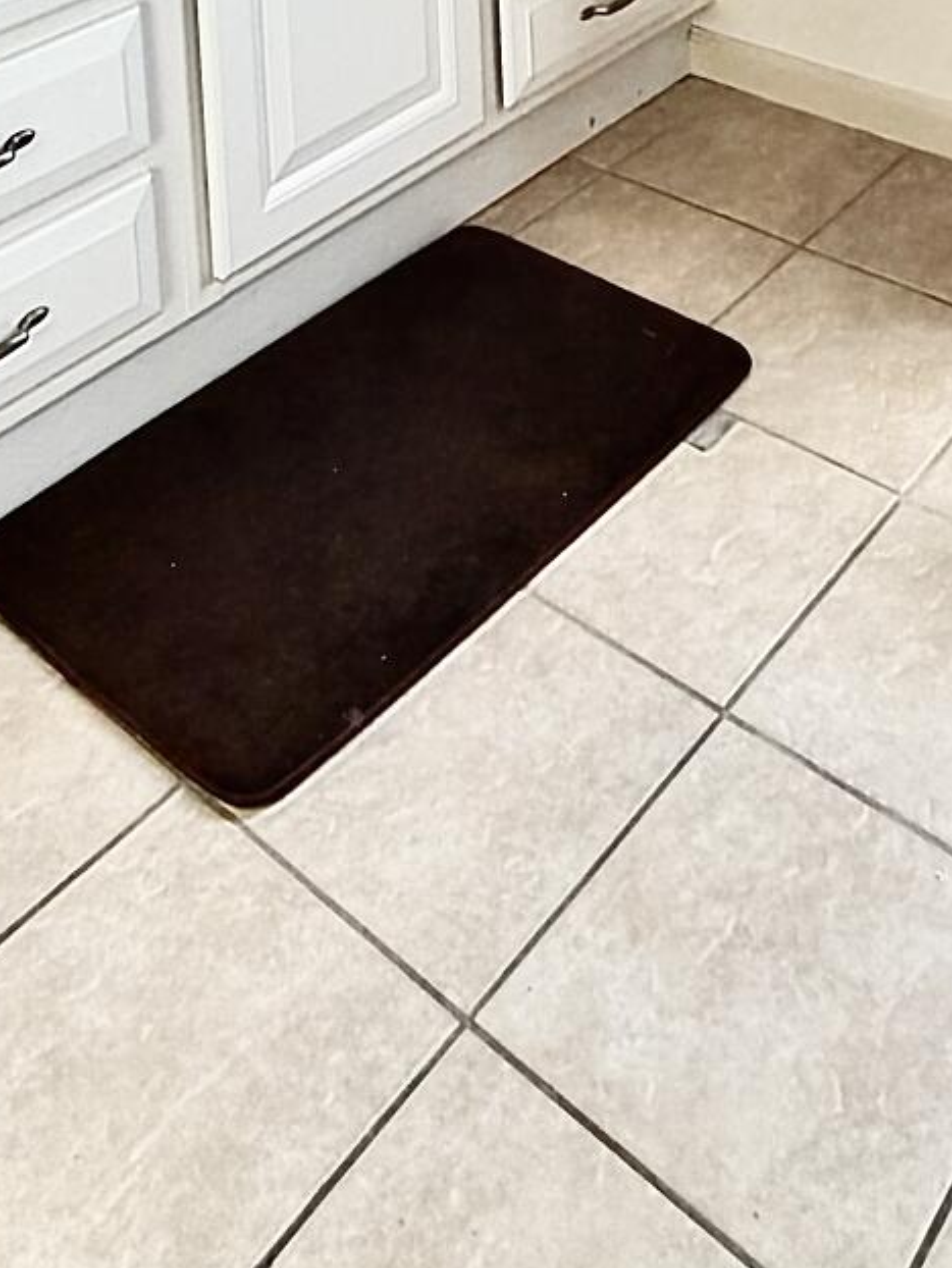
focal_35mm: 45
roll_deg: +3.0
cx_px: 589
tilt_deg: -3.7
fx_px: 1649
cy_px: -489
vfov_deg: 30.3
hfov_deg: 32.1
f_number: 2.2
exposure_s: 1/120
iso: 160
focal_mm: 2.22
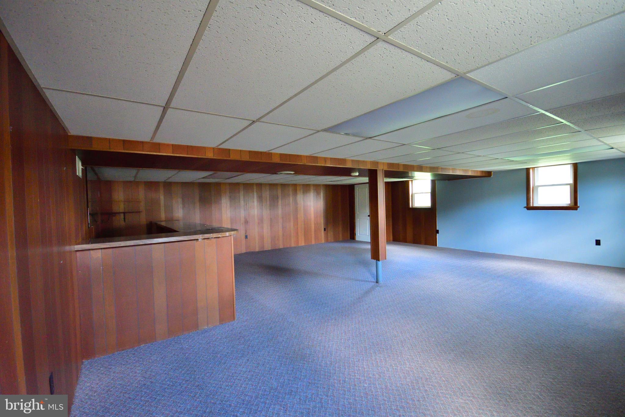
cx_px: 312
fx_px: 260
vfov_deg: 77.3
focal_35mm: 15
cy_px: 208
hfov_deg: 100.4
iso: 2000
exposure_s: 1/60
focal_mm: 10
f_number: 5
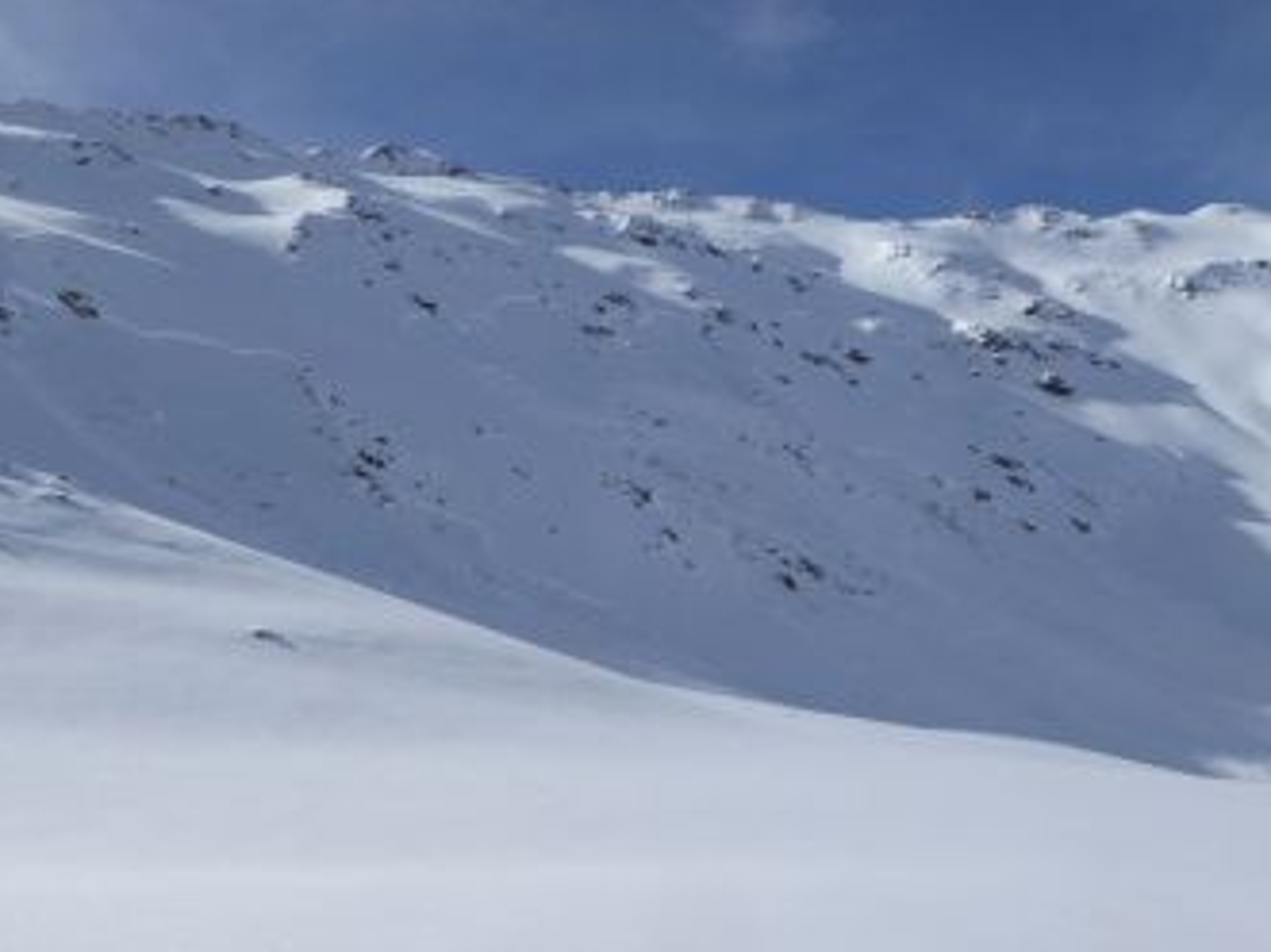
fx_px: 1138
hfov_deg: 58.0
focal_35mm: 31
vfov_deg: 45.4
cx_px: 743
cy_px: 472
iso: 100
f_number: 4.5
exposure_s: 1/1600
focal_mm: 4.3
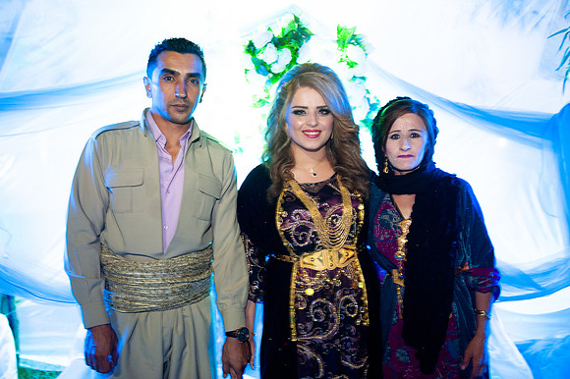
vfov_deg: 35.0
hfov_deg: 50.7
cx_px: 285
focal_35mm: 38
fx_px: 601
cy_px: 190
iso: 1000
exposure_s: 1/15
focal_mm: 38
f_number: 2.8
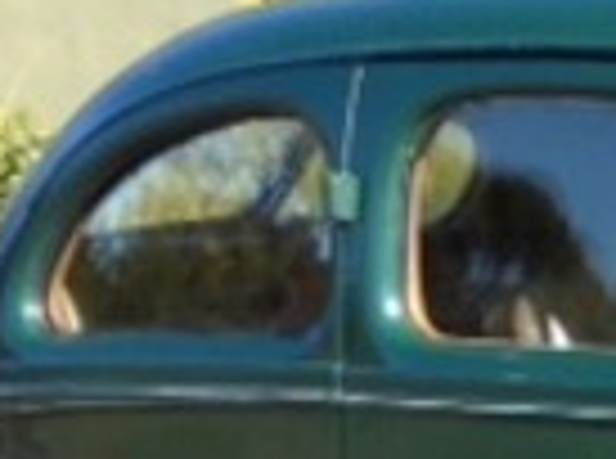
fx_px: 3638
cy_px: 648
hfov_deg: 9.3
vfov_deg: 7.1
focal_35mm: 205
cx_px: 1084
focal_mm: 4.28
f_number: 2.4
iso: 50
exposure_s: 1/456
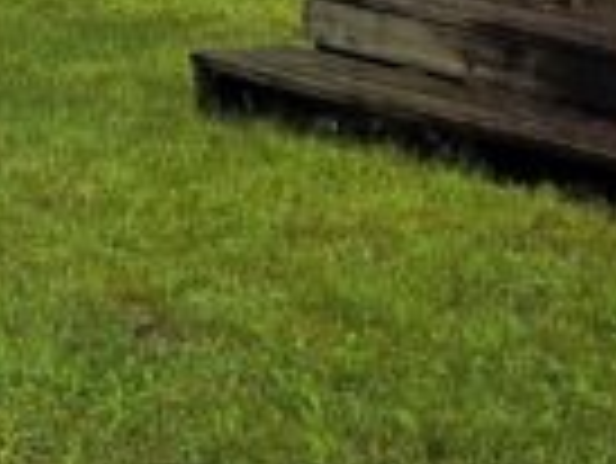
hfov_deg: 9.8
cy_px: -527
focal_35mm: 179
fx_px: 3188
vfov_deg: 7.9
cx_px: -807
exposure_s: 1/2693
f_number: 1.8
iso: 80
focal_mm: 5.4
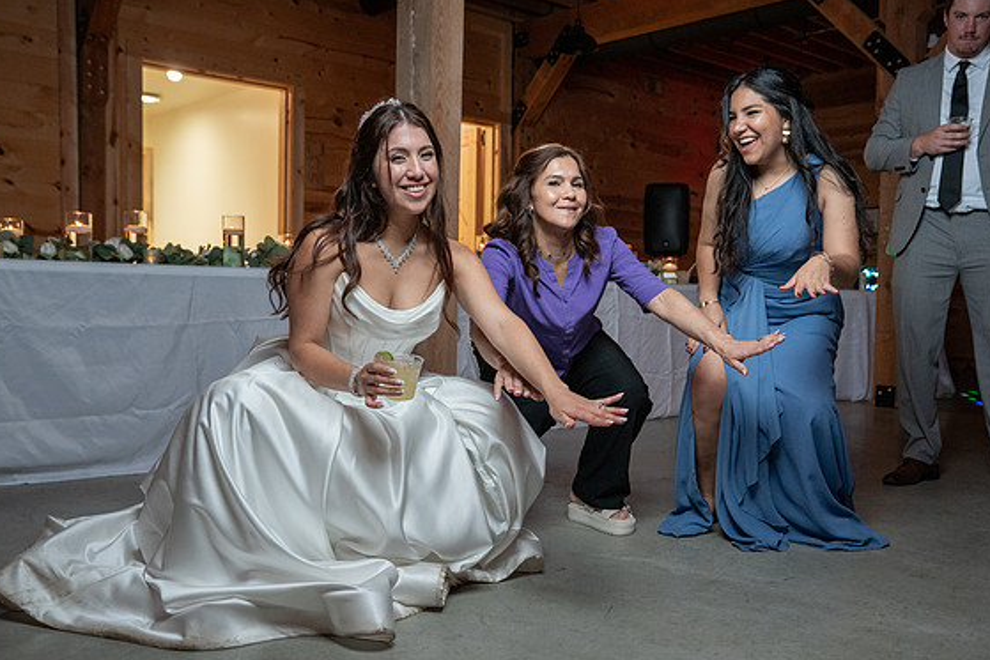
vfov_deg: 37.9
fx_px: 963
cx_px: 545
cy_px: 354
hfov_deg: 54.3
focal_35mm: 35
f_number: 4
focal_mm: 30
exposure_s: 1/200
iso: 2000
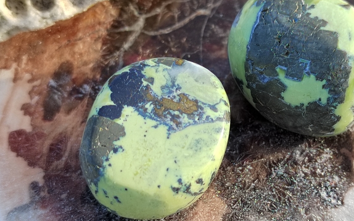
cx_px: 222
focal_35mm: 68
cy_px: 115
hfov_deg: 30.1
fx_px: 656
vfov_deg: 19.2
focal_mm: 5.52
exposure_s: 1/132
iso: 100
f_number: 1.9
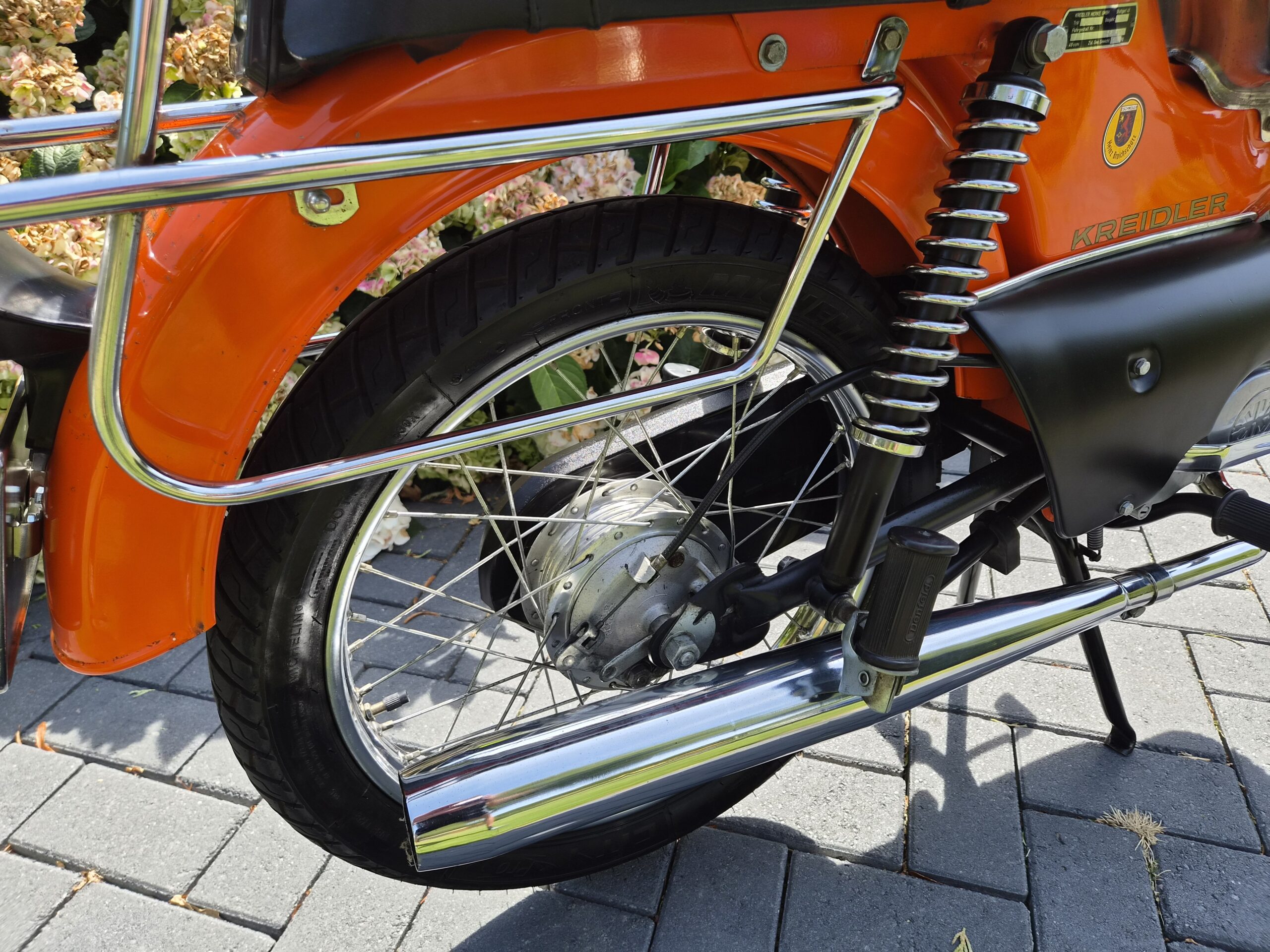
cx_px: 635
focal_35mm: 23
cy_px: 476
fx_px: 844
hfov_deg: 73.9
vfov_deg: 58.9
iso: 80
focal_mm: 5.4
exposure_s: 1/1002
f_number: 1.8
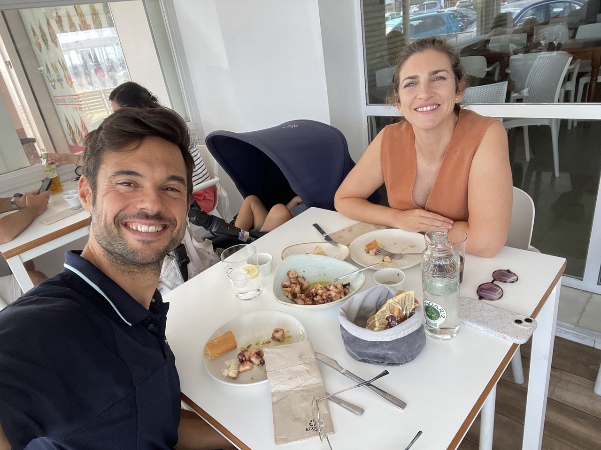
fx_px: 399
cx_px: 300
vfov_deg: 58.9
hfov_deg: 73.9
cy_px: 225
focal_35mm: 23
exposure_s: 1/102
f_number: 2.2
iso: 100
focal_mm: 2.71
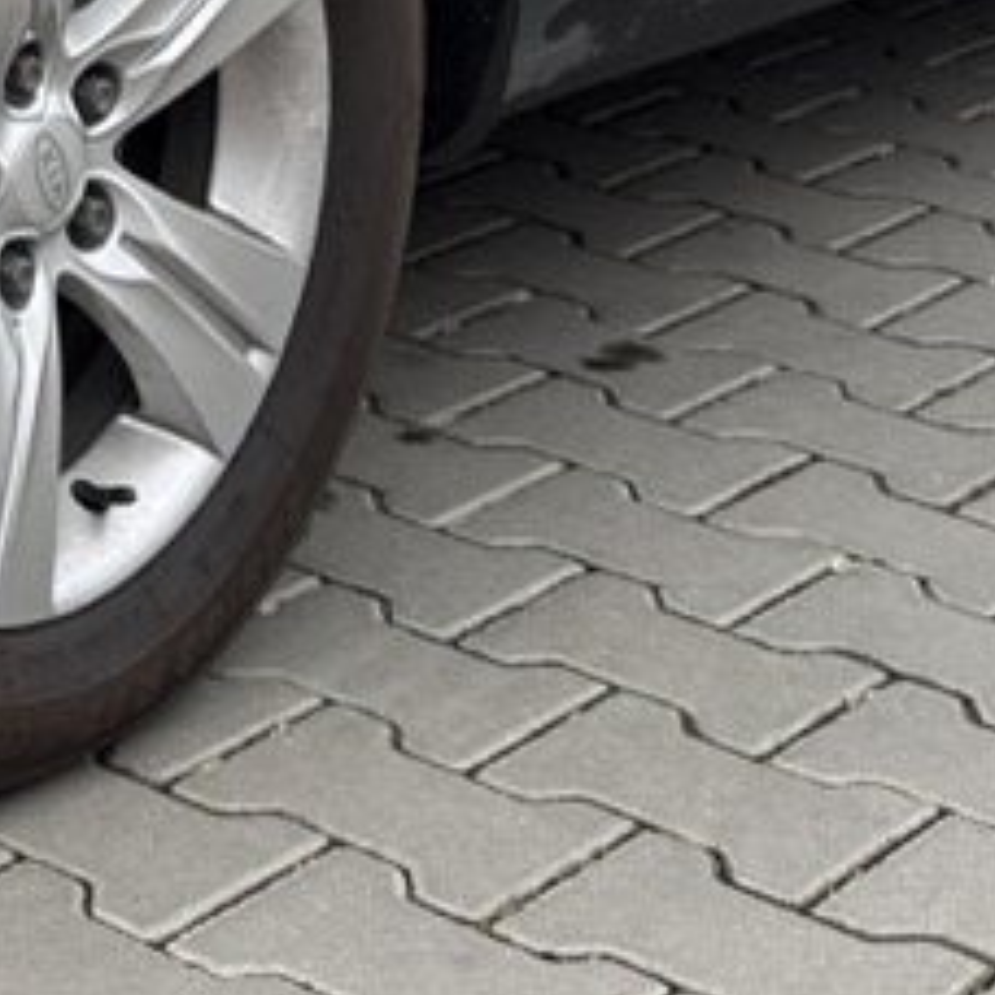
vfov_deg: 13.2
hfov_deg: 13.8
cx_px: -454
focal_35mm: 119
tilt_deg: -3.5
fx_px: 3870
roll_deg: -1.3
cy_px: -781
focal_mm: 6.76
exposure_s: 1/1026
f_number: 1.78
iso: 80
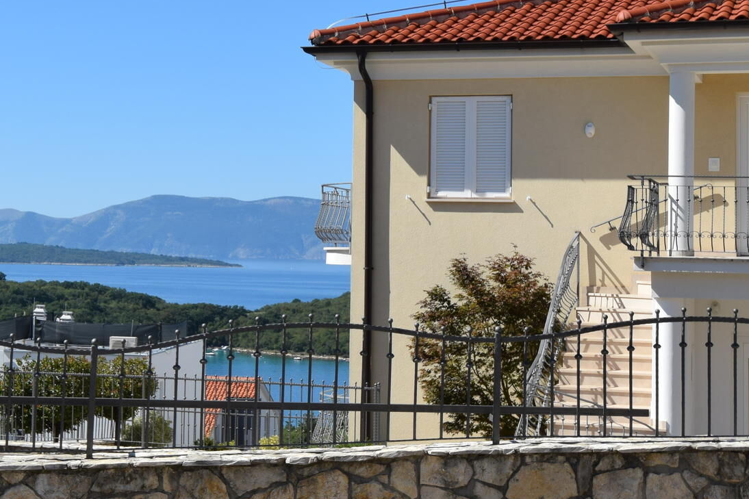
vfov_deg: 17.1
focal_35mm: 79
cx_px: 186
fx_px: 1643
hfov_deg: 25.4
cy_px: 106
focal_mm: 24
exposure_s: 1/400
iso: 200
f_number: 10
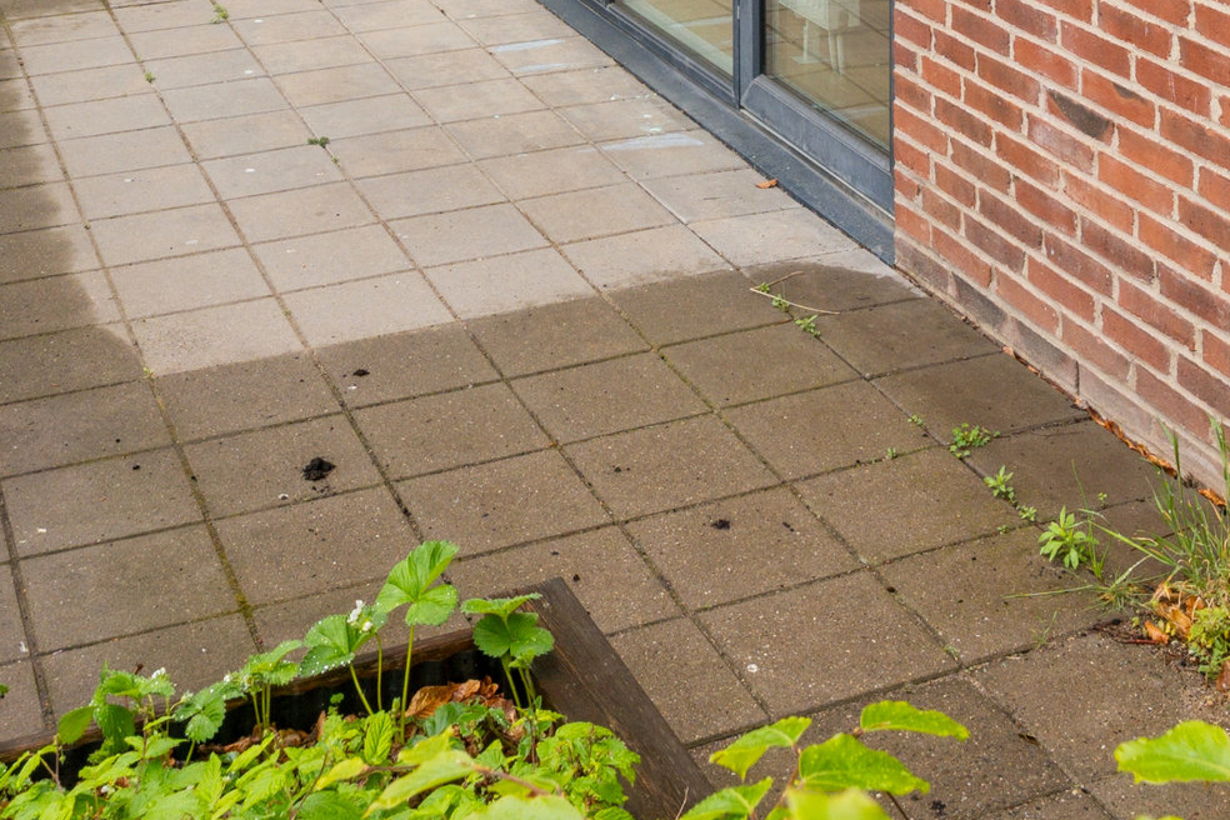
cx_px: 785
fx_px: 2110
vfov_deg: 19.3
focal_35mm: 62
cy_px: -398
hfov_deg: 32.3
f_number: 7.1
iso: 250
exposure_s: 1/125
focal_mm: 13.5
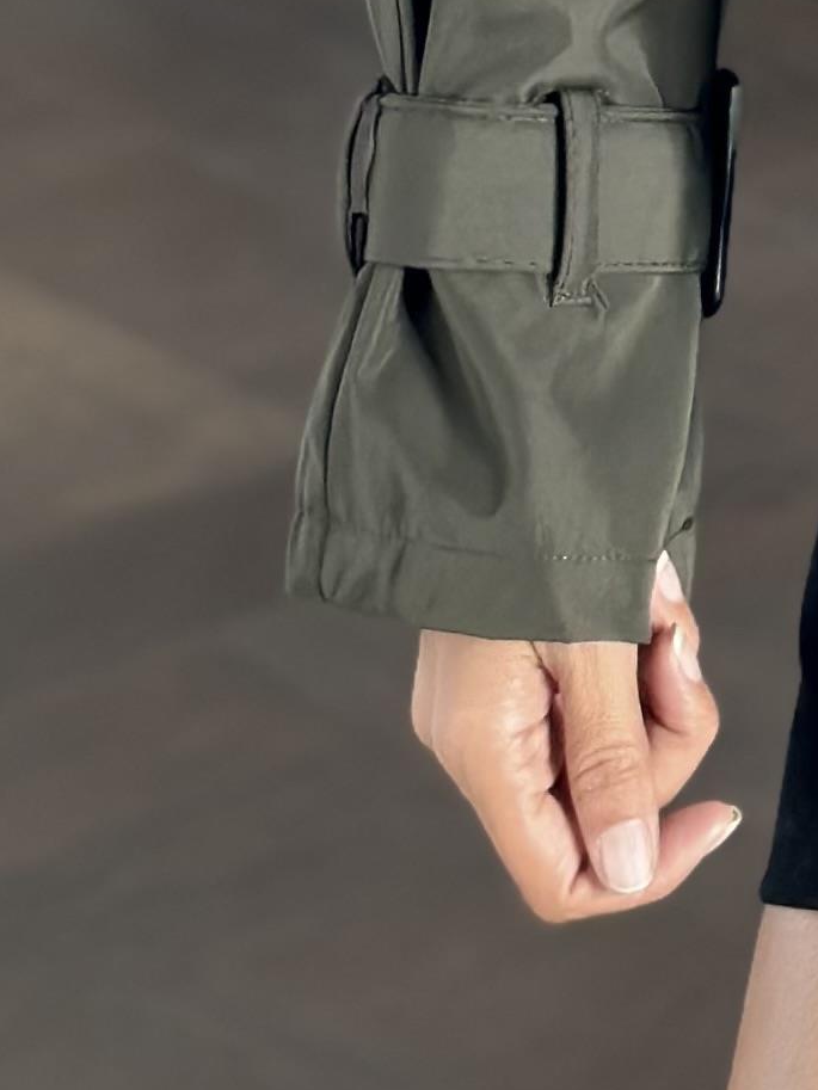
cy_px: -1178
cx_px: 1499
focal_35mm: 212
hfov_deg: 6.8
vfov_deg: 8.8
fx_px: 6678
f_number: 1.78
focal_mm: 6.86
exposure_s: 1/94
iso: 125
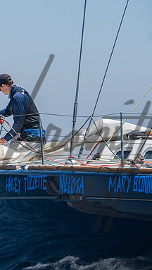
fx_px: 3225
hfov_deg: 2.7
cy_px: 117
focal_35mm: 451
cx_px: 34
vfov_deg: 4.8
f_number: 8
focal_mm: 250
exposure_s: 1/1600
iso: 400
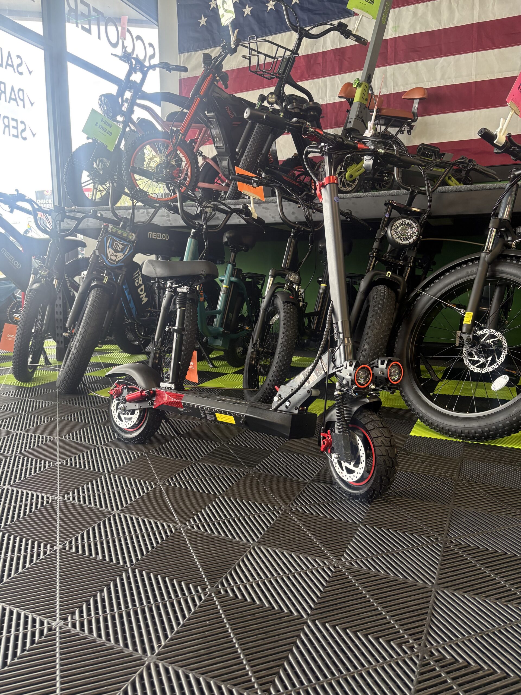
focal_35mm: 26
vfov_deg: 67.3
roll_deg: -0.7
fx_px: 522
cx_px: 260
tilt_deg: -7.5
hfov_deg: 53.1
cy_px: 348
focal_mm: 5.96
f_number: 1.6
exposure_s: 1/60
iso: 160
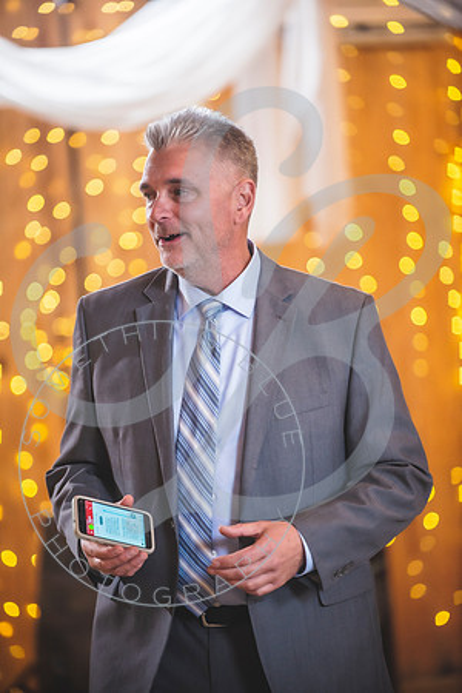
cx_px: 231
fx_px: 3080
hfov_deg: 8.6
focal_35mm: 160
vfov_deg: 12.8
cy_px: 346
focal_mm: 160
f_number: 2.8
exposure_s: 1/200
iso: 1000
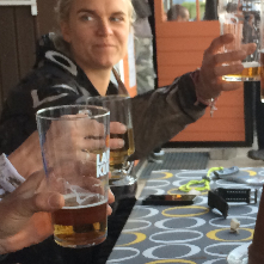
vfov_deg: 18.1
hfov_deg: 17.7
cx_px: 256
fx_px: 828
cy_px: 174
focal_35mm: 96
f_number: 2.2
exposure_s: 1/30
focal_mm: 4.12
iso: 50
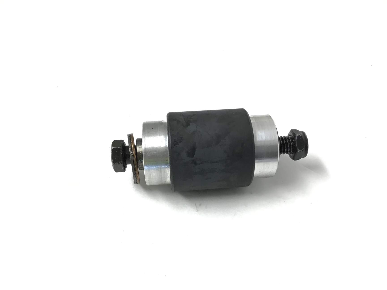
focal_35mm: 31
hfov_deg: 58.3
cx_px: 194
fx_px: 347
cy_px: 145
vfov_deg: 45.4
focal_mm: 3.3
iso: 50
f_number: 2.4
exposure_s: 1/33
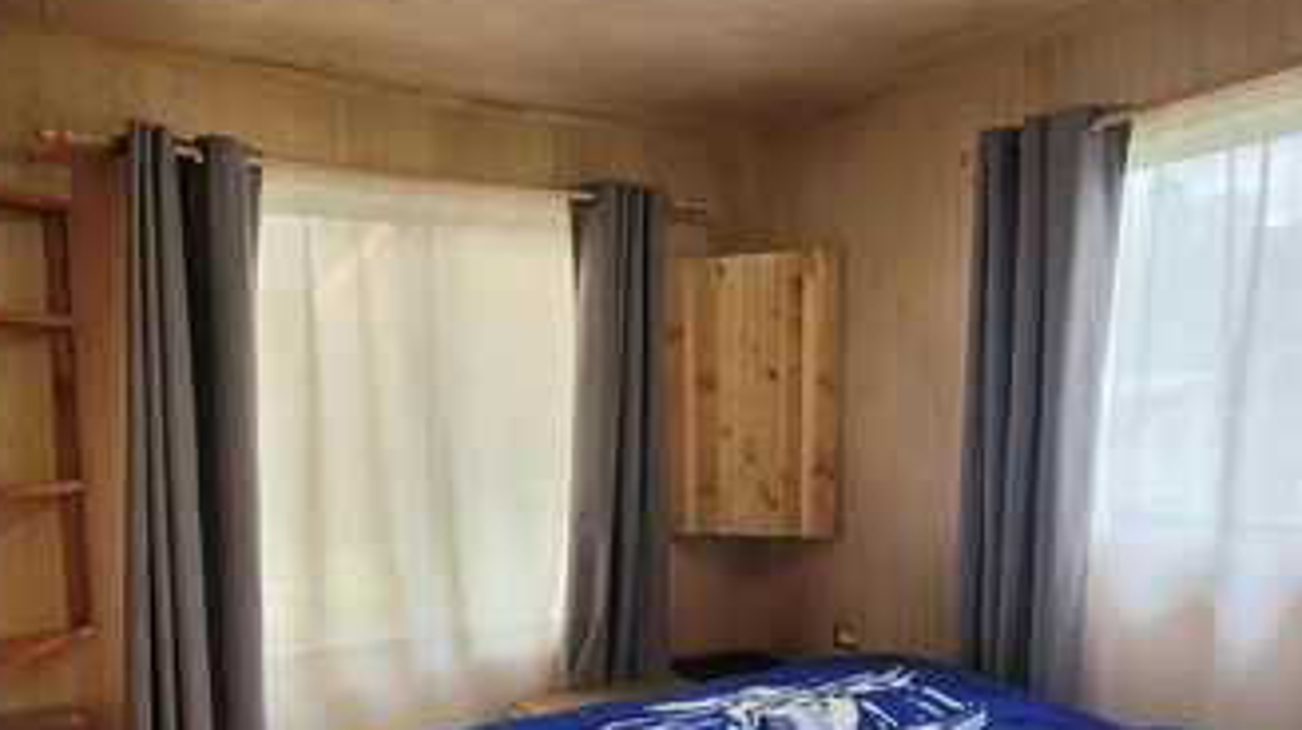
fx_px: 656
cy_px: 468
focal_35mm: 19
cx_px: 500
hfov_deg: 88.1
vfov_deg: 57.3
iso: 100
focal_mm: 1.74
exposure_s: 1/50
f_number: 2.2
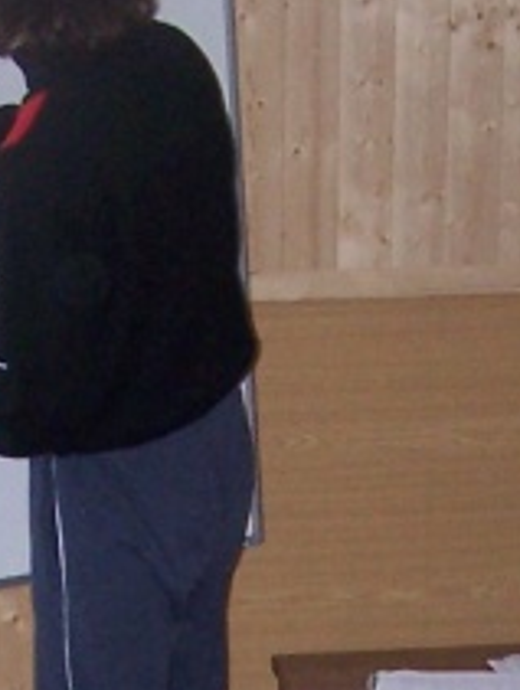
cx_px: 216
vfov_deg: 10.5
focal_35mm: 184
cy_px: 863
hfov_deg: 8.1
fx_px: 3674
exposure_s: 1/60
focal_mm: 6.3
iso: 140
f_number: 2.8
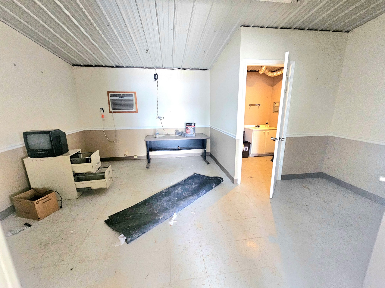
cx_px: 192
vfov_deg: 89.9
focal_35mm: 13
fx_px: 145
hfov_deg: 106.2
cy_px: 144
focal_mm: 2.2
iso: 400
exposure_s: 1/30
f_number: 2.2
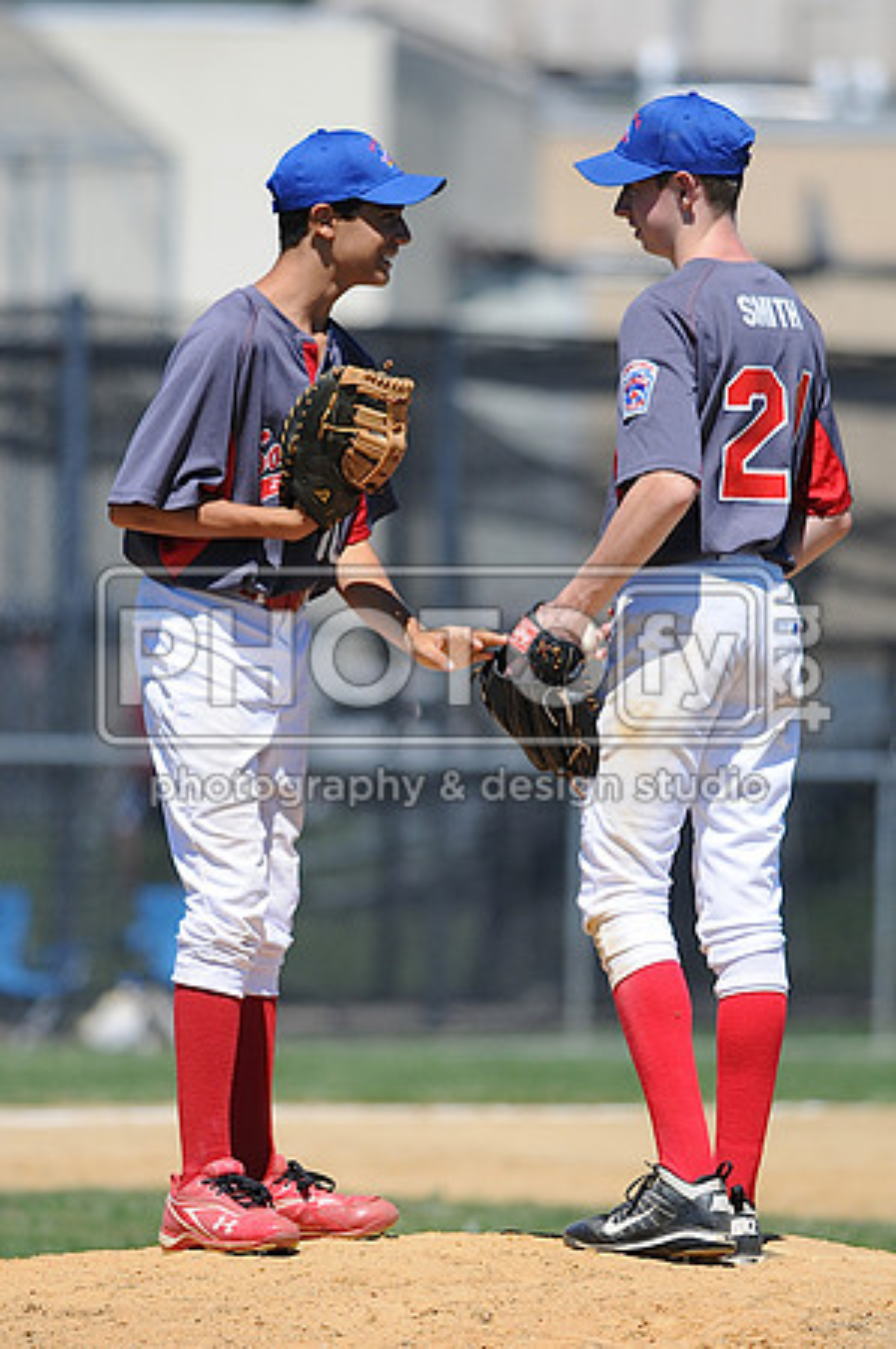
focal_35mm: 450
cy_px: 674
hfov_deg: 3.0
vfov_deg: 4.6
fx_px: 16838
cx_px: 448
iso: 200
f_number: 4
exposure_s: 1/2000
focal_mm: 300
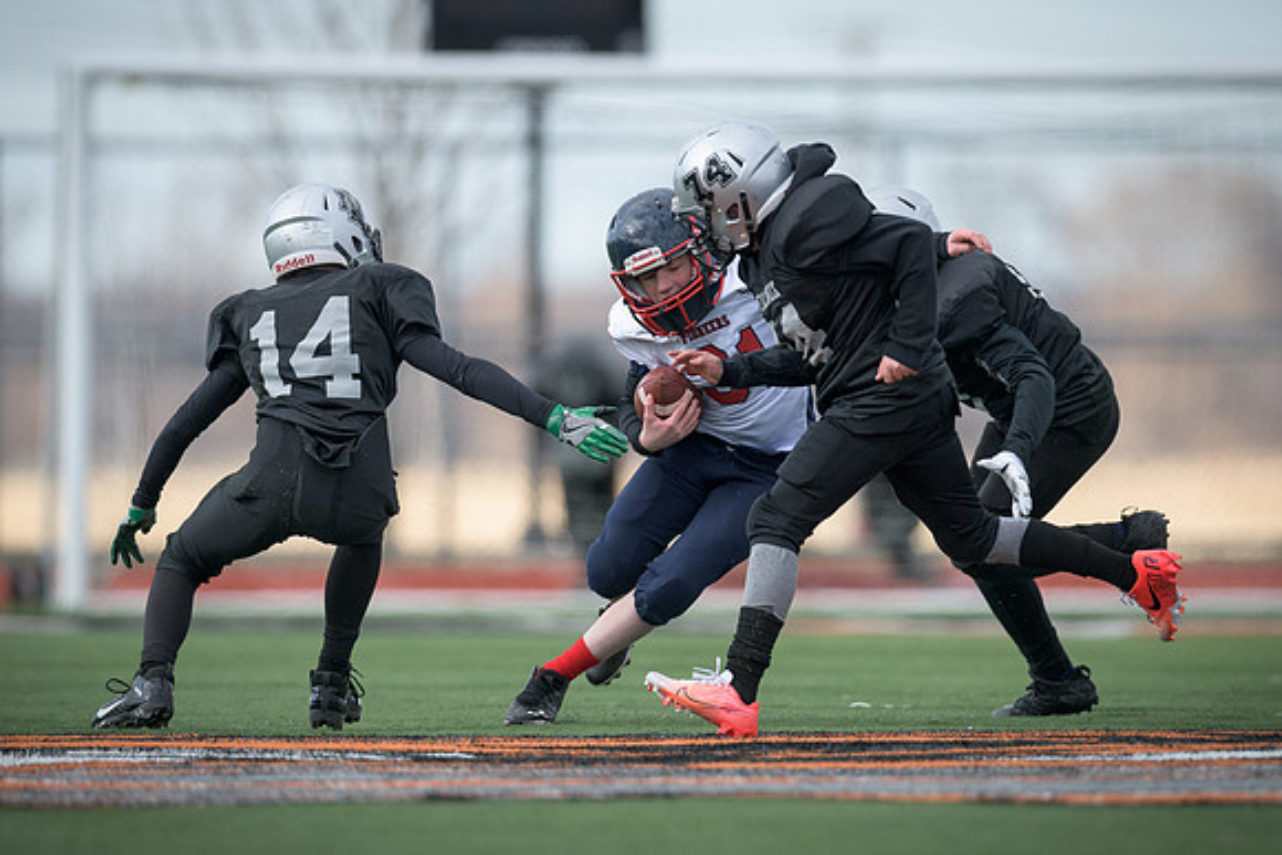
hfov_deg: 2.6
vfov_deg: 1.7
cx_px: 757
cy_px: 455
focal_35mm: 805
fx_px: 28669
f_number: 4
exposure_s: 1/3200
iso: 500
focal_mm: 500
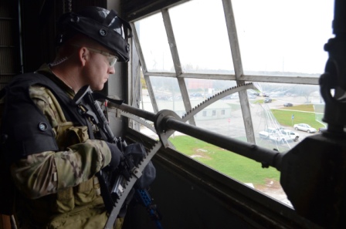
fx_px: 259
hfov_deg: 67.5
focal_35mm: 27
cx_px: 173
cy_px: 114
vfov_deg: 47.8
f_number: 5.6
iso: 280
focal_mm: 18
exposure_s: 1/125
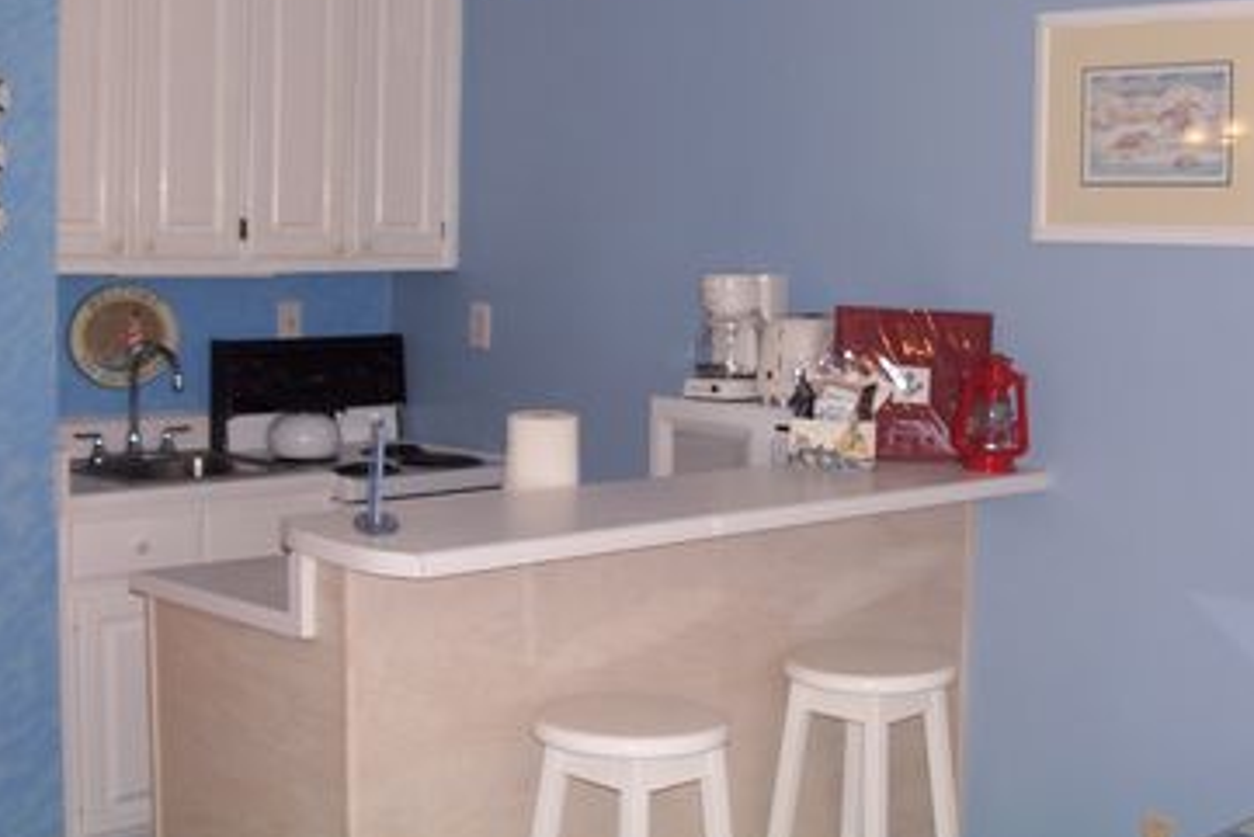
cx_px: 629
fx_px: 1847
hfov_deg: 37.5
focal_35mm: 53
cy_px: 368
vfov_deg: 25.5
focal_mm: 8.6
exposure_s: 1/60
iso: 80
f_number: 3.4
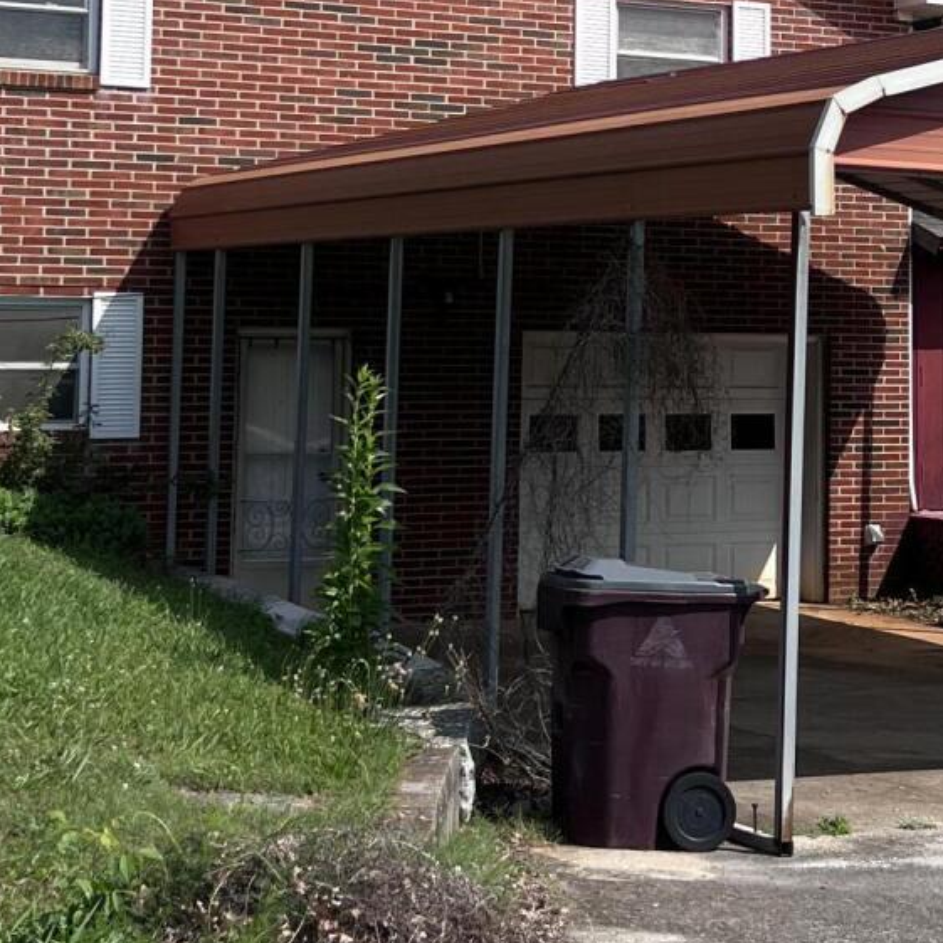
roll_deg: -0.1
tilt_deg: +6.6
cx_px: 573
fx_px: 2527
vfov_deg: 20.8
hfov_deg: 21.1
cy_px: 131
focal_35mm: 82
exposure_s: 1/4274
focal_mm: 5.7
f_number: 1.5
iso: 50
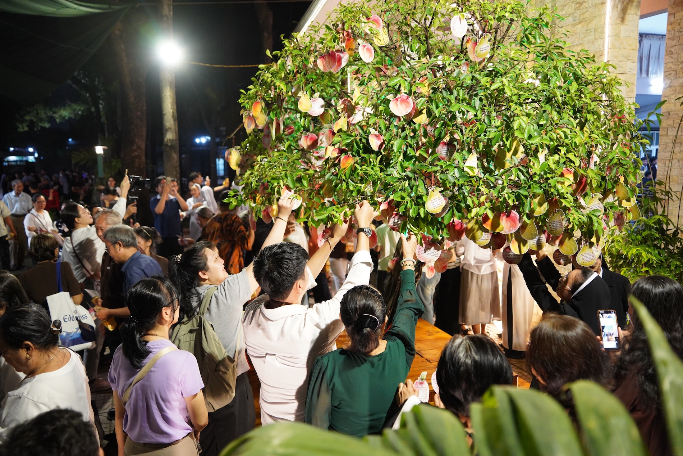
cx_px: 342
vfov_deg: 46.4
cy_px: 228
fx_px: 531
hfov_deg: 65.5
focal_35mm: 28
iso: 4000
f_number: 2.8
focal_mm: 28
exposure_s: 1/100
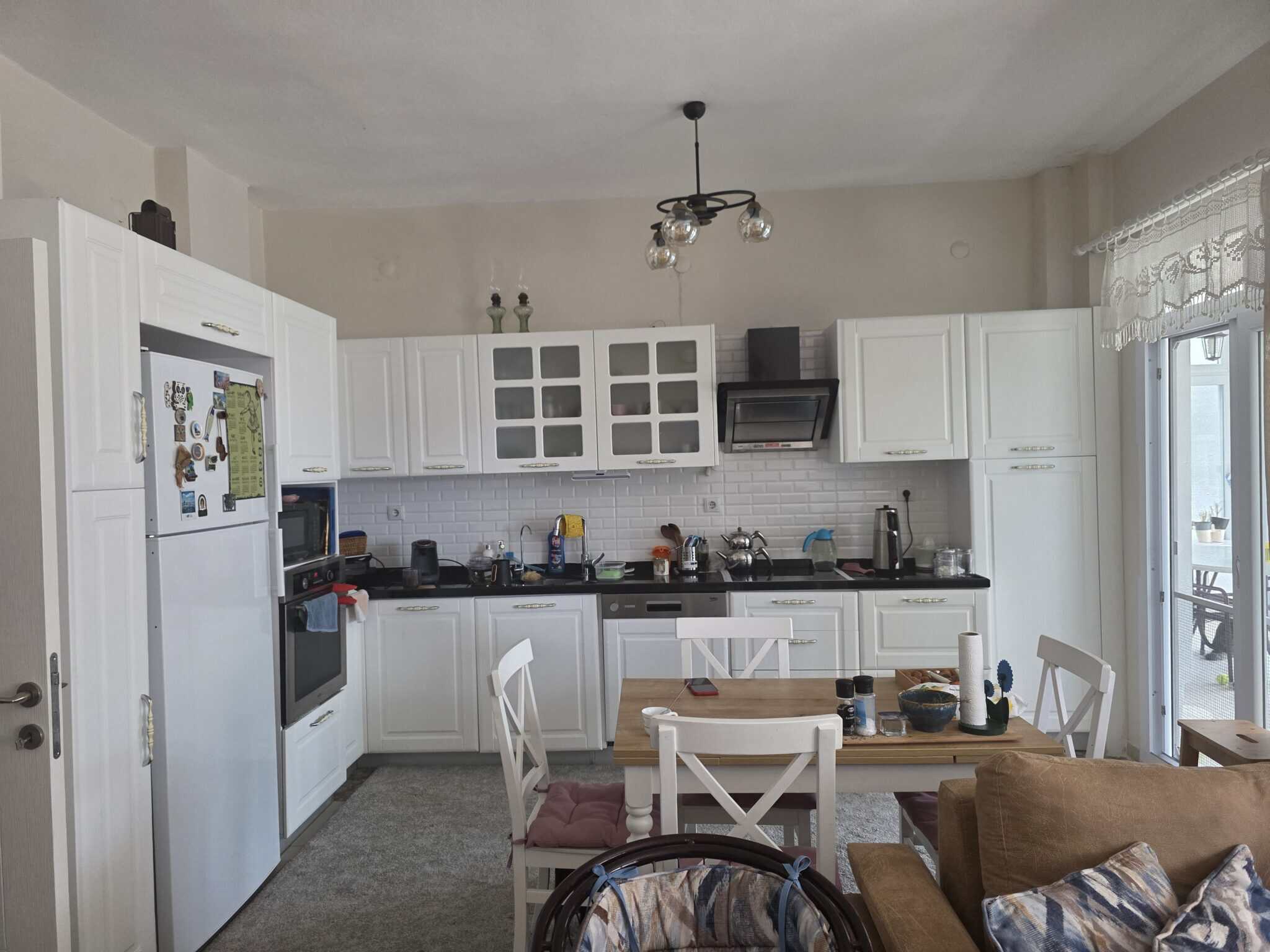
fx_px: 844
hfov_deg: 73.9
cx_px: 635
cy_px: 476
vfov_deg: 58.9
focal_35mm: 23
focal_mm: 6.3
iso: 125
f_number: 1.7
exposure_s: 1/100
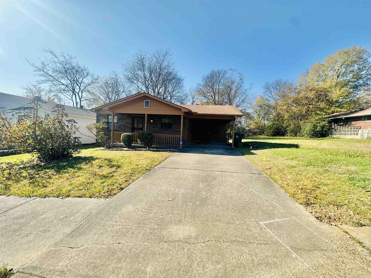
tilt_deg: -2.5
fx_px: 150
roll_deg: -2.7
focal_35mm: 14
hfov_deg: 102.1
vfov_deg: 85.7
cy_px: 139
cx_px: 186
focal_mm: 2.22
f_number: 2.2
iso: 40
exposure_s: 1/955
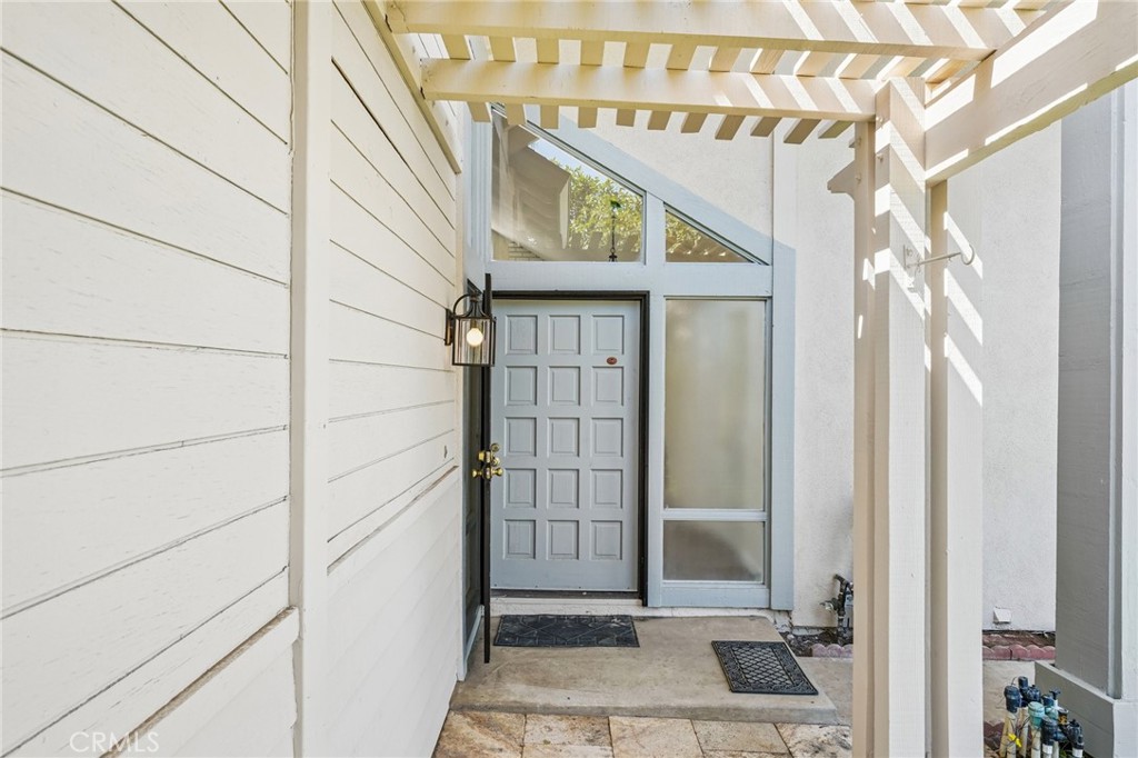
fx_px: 758
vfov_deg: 53.1
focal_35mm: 24
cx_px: 569
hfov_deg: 73.8
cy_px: 379
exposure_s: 1/30
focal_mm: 24
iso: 100
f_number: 9
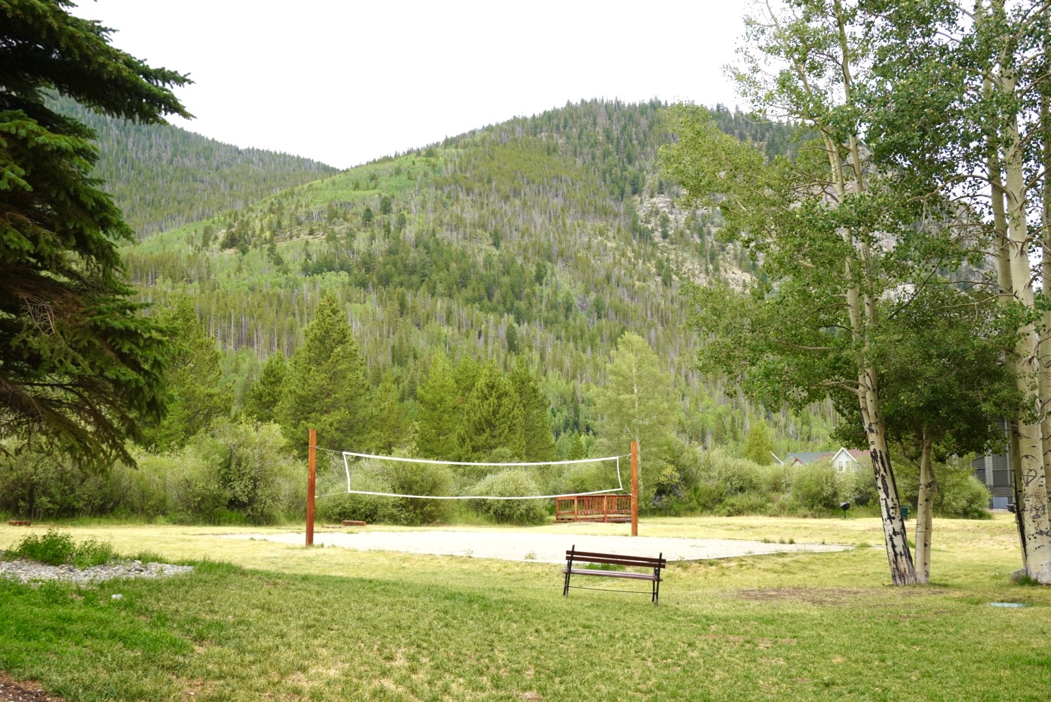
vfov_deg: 33.1
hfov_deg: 47.9
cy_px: 351
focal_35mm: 40
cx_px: 526
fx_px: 1183
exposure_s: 1/100
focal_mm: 27
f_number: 8
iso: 100
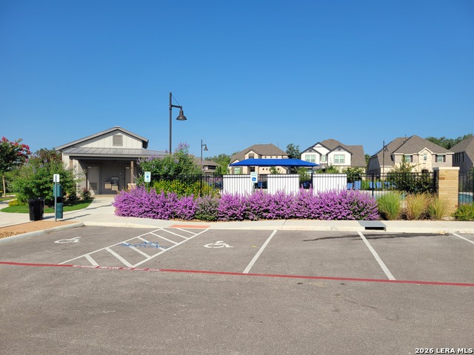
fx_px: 356
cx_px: 237
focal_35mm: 26
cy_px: 178
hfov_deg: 67.3
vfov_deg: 53.1
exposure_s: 1/2767
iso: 40
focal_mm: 5.4
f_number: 1.8
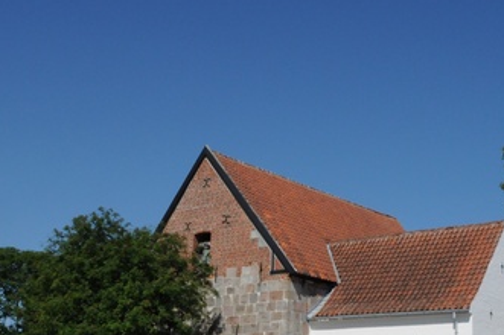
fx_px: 811
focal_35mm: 58
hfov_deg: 34.5
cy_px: 261
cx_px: 266
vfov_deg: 23.0
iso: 800
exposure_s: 1/400
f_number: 22
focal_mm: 20
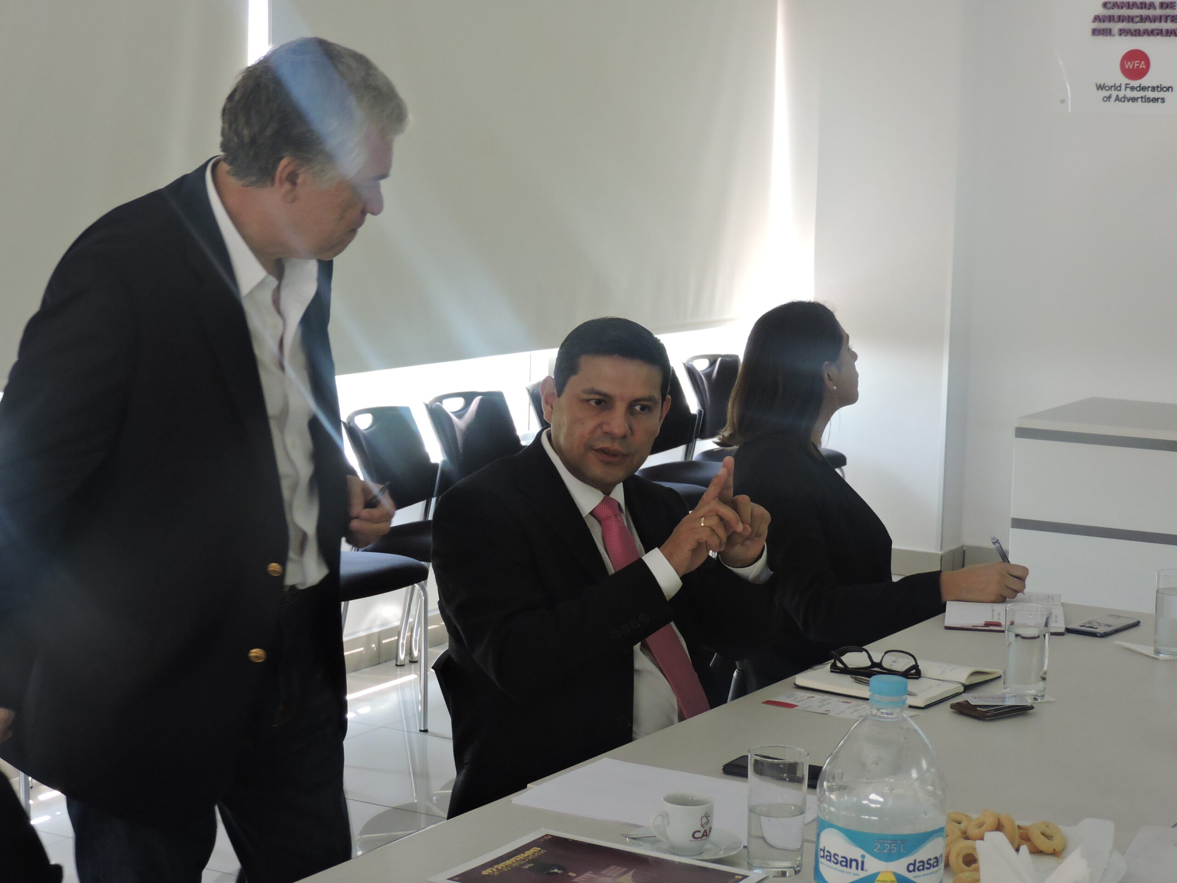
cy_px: 442
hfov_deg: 27.8
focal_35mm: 70
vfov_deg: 21.0
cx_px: 588
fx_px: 2380
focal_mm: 12.5
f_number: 3.9
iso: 400
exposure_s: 1/30
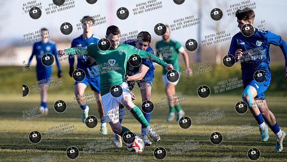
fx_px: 3126
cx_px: 99
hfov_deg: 5.3
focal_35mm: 411
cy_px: 77
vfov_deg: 3.0
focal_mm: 300
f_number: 3.2
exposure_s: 1/1600
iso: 220
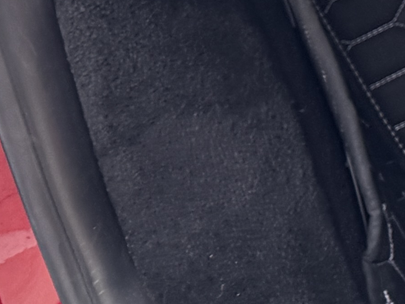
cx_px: 1062
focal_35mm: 153
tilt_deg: -28.3
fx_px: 1790
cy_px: -476
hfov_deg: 10.5
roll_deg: +6.1
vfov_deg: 8.6
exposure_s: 1/132
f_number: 1.78
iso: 64
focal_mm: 6.76
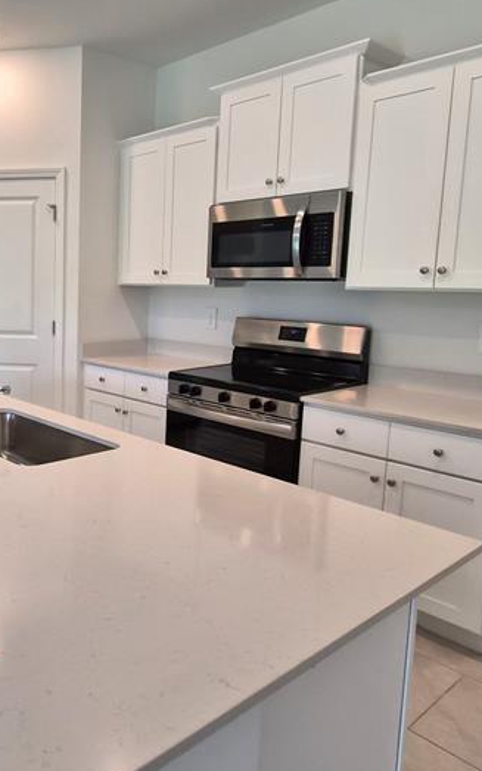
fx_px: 567
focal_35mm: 27
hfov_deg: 41.5
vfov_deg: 68.3
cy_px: 355
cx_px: 28
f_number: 2.2
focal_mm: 1.7
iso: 80
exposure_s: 1/60
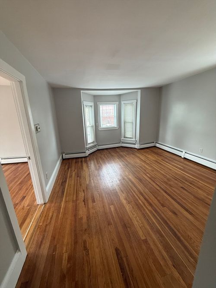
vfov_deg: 102.1
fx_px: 117
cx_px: 108
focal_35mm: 14
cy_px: 144
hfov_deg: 85.7
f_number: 2.2
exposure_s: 1/99
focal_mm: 2.22
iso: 200
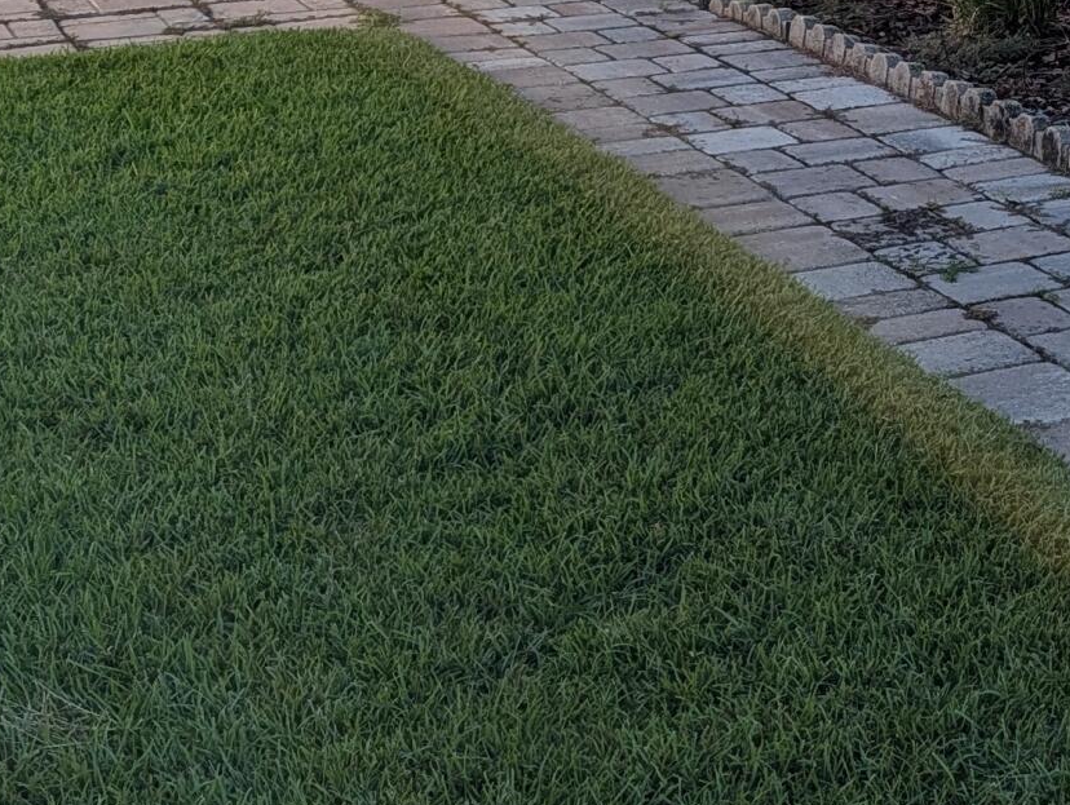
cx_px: 1428
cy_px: -107
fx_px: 2692
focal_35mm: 87
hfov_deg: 20.4
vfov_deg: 16.4
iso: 19
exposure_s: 1/717
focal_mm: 6.9
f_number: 1.68
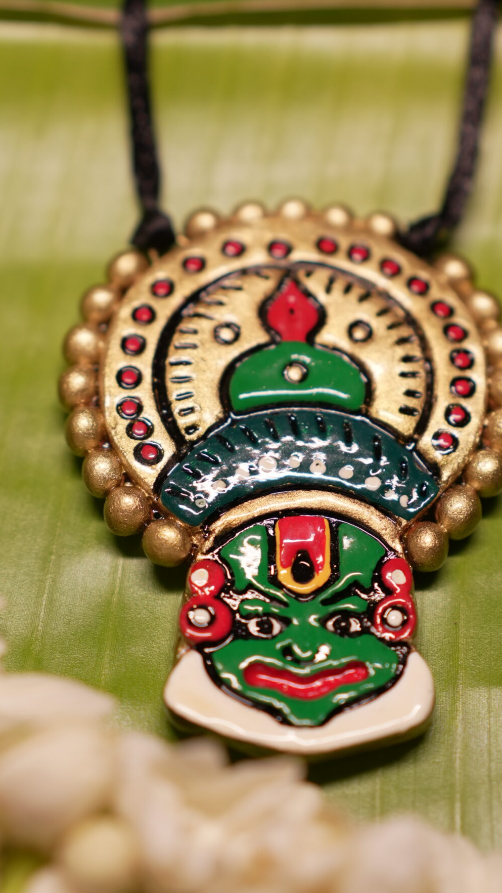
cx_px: 252
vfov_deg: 26.8
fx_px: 1869
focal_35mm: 79
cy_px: 420
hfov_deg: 15.3
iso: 200
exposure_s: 1/200
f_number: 2.2
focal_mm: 35
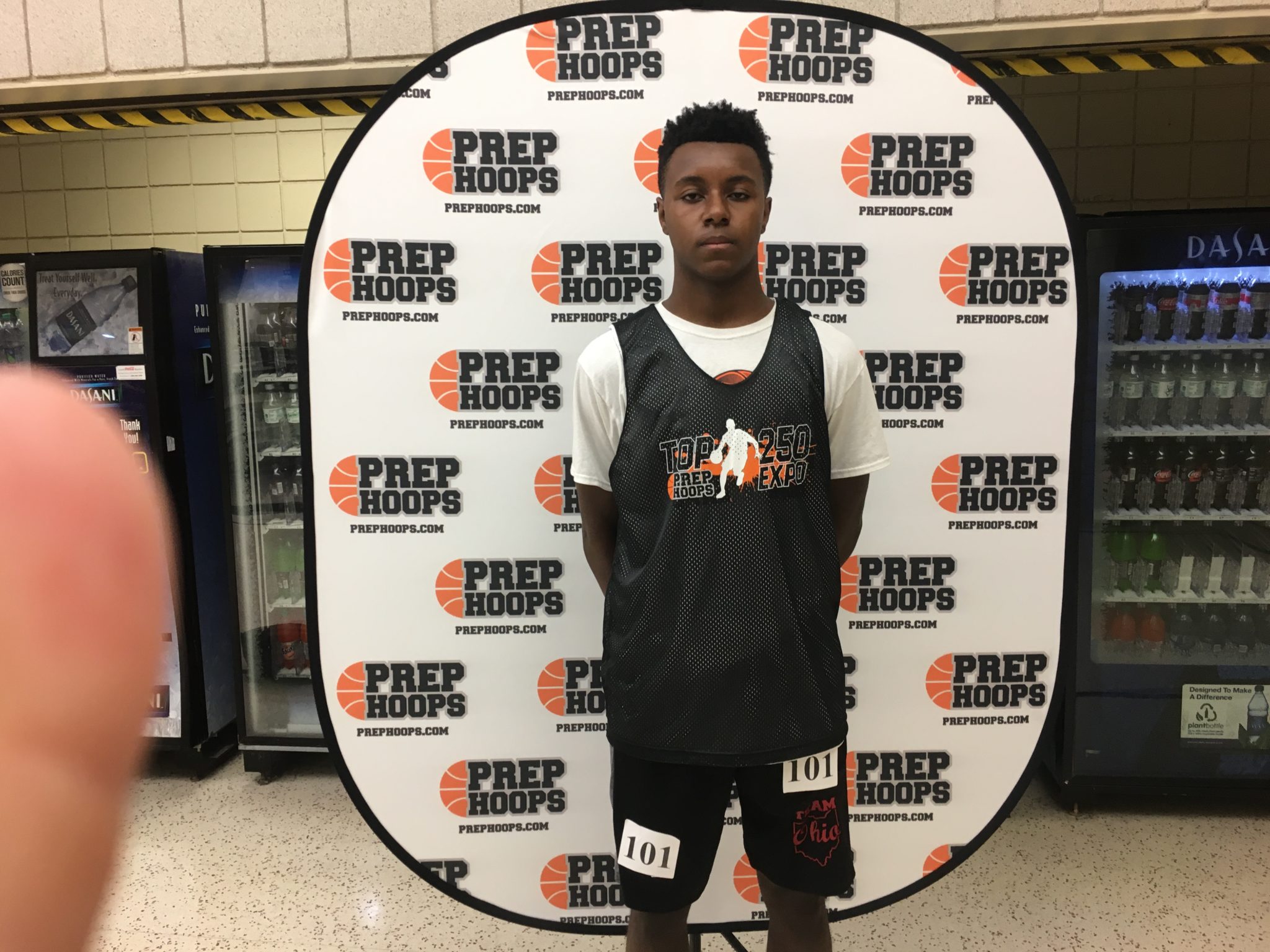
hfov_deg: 61.7
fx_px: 1064
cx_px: 635
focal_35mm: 29
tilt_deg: -7.9
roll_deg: +0.4
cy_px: 476
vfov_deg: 48.2
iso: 64
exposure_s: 1/30
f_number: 2.2
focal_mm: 4.15
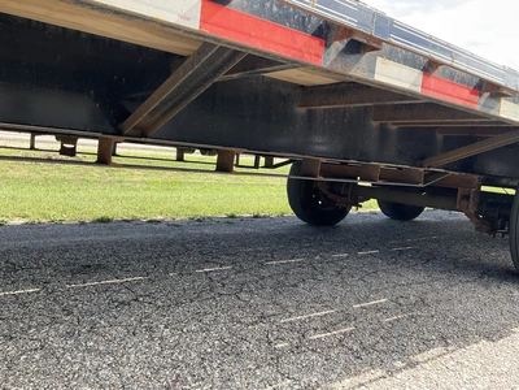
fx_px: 435
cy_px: 195
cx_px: 260
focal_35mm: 29
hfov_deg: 61.7
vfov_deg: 48.2
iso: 25
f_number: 1.8
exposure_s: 1/412
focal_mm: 3
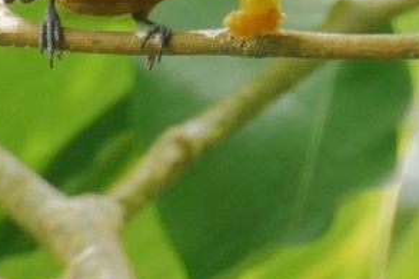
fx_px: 22833
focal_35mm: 1963
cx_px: 116
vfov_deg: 0.7
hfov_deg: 1.1
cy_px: -29
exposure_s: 1/125
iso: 500
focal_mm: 132
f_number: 6.4
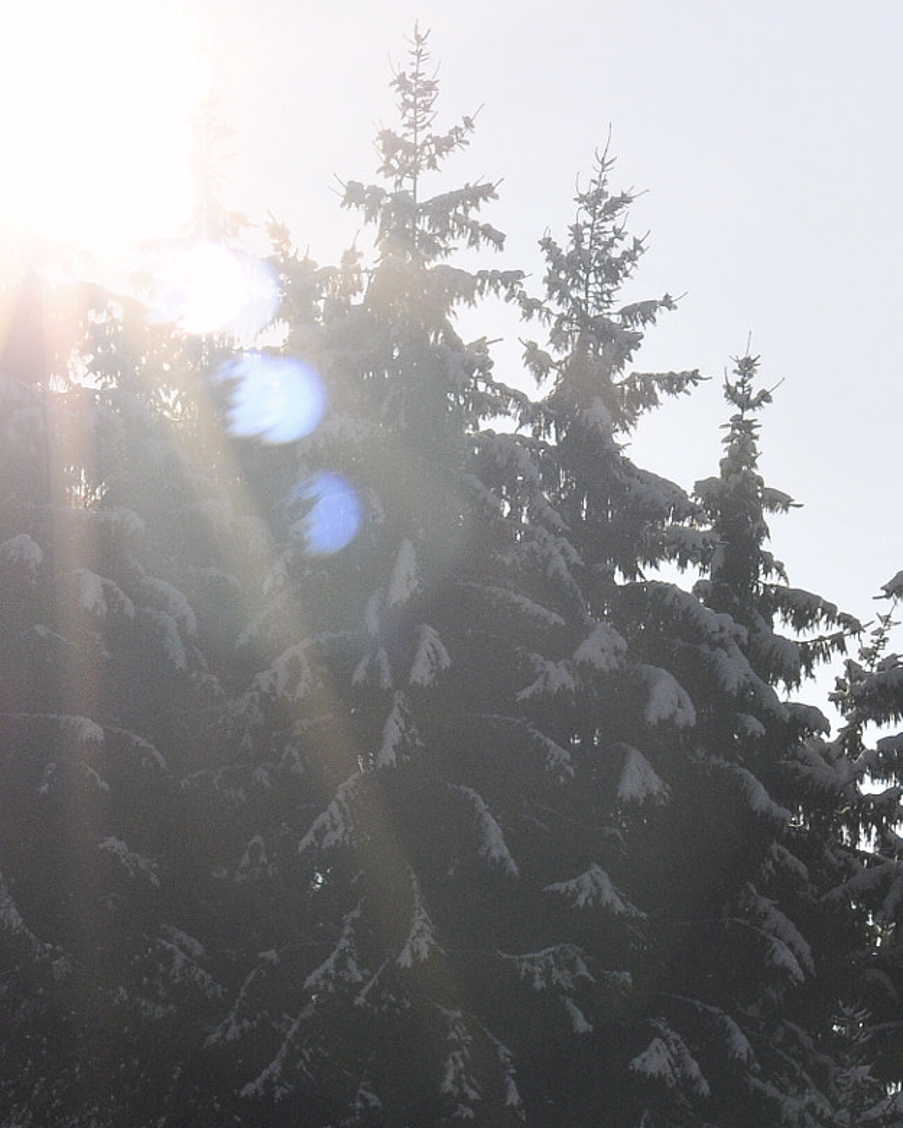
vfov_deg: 7.5
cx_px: 520
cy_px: 911
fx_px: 8617
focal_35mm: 258
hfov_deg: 6.0
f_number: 11
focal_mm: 70
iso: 400
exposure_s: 1/750
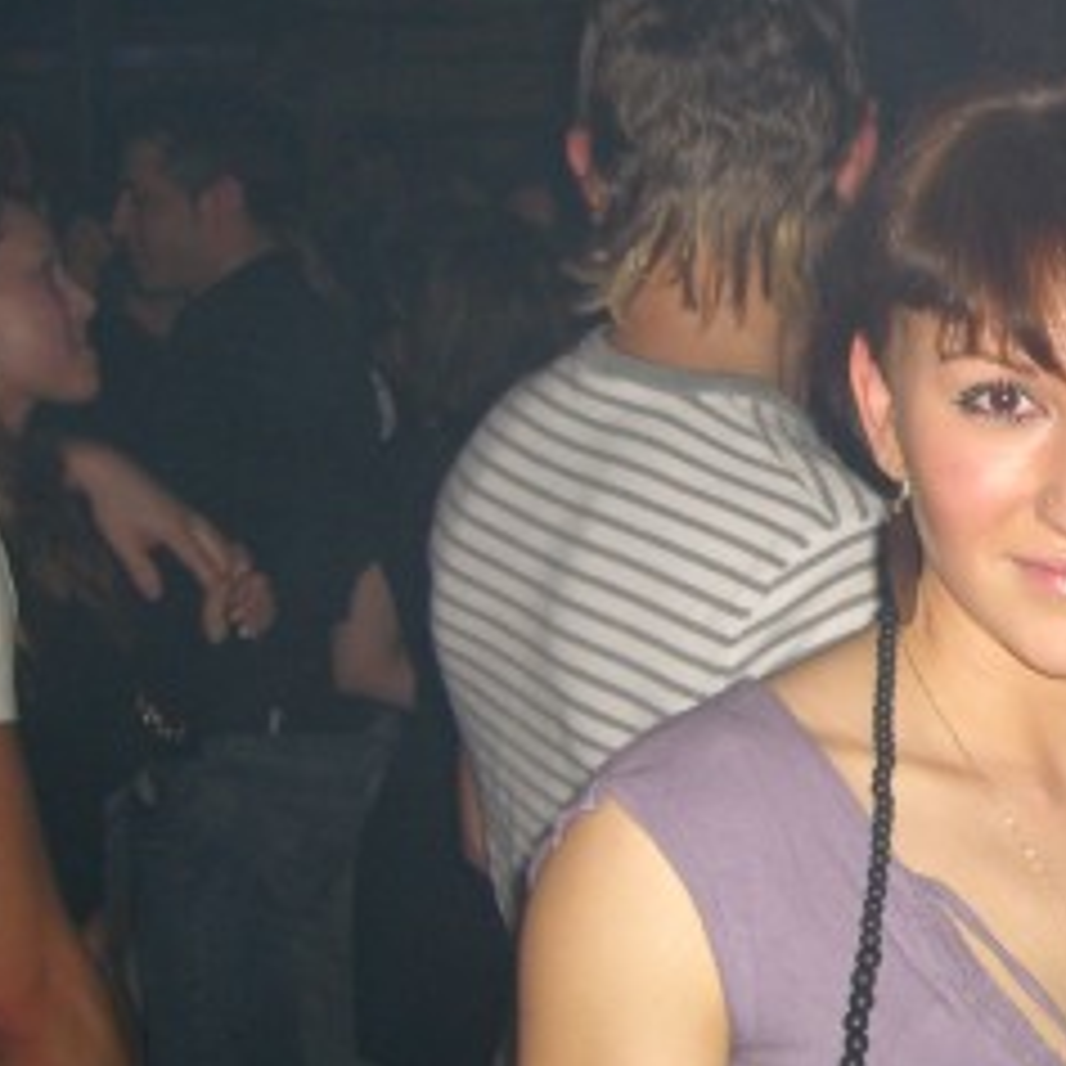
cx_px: 1174
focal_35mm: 85
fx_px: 2961
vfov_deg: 20.4
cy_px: 504
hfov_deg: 19.5
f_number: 2.8
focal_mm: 7.9
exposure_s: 1/60
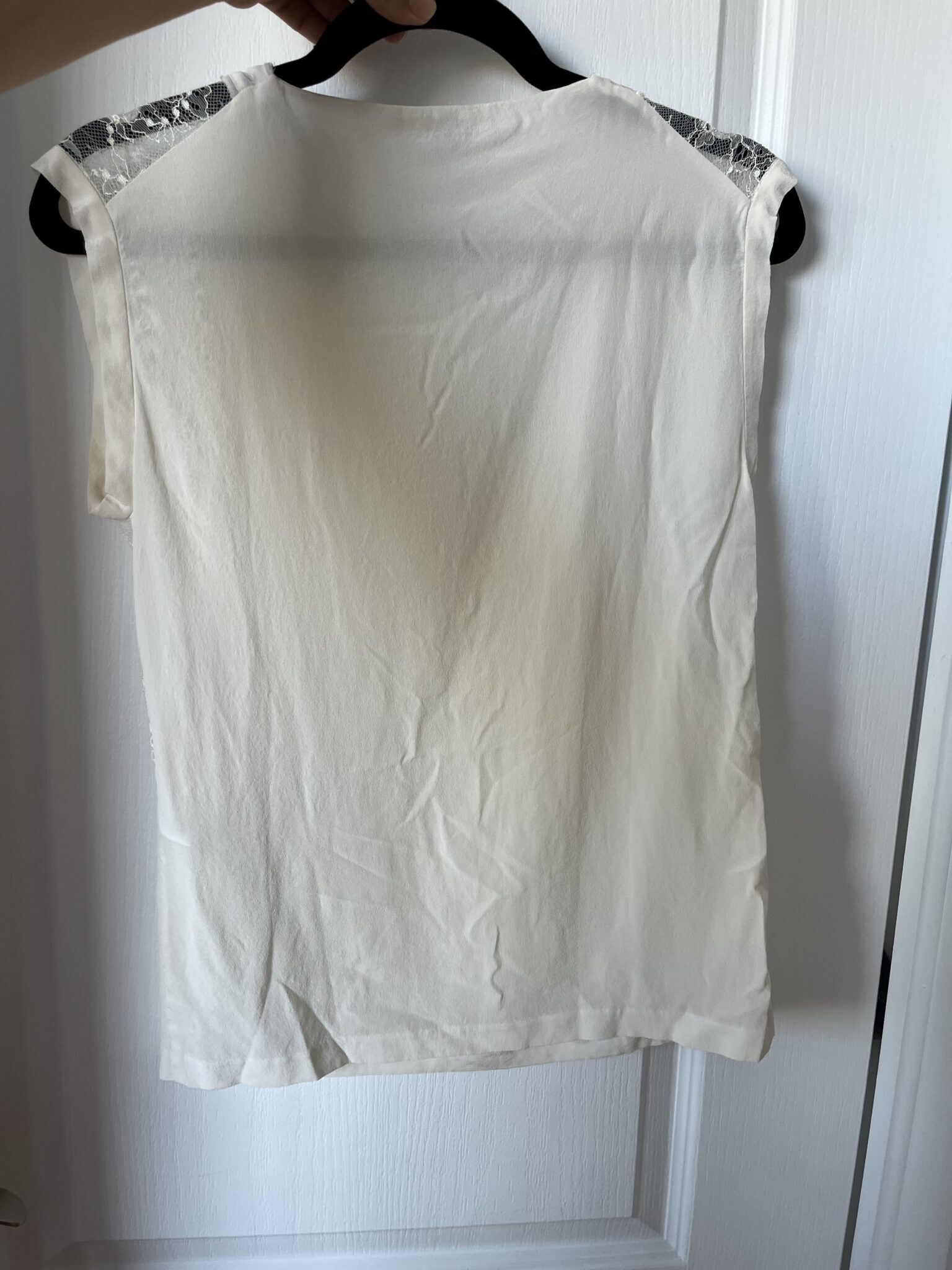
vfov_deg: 67.3
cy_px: 635
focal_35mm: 26
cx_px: 476
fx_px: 953
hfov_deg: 53.1
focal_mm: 5.1
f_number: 1.6
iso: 80
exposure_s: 1/121
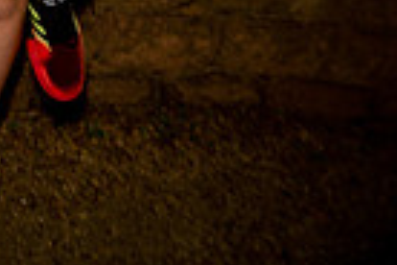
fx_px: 860
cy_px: -331
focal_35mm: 78
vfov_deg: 13.7
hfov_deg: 24.5
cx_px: -23
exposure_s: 1/250
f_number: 2.8
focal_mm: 24
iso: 125
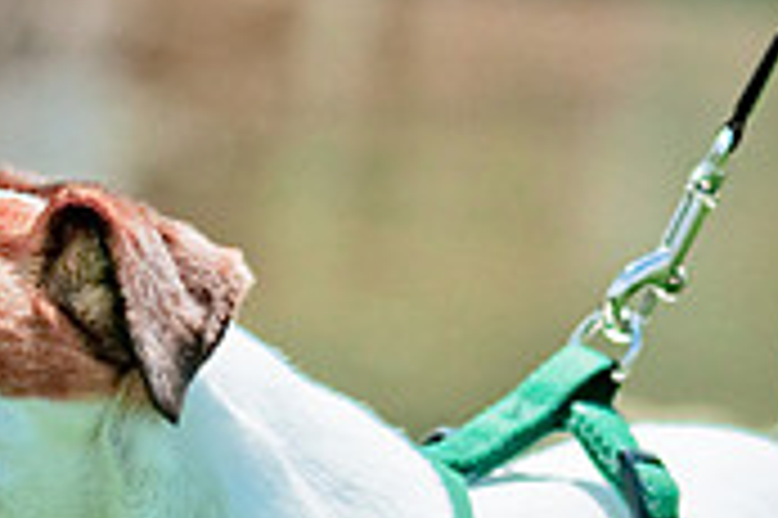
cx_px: 454
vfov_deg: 3.9
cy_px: 678
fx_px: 7600
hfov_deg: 5.9
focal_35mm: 352
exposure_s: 1/5000
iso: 200
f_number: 2.8
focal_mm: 70
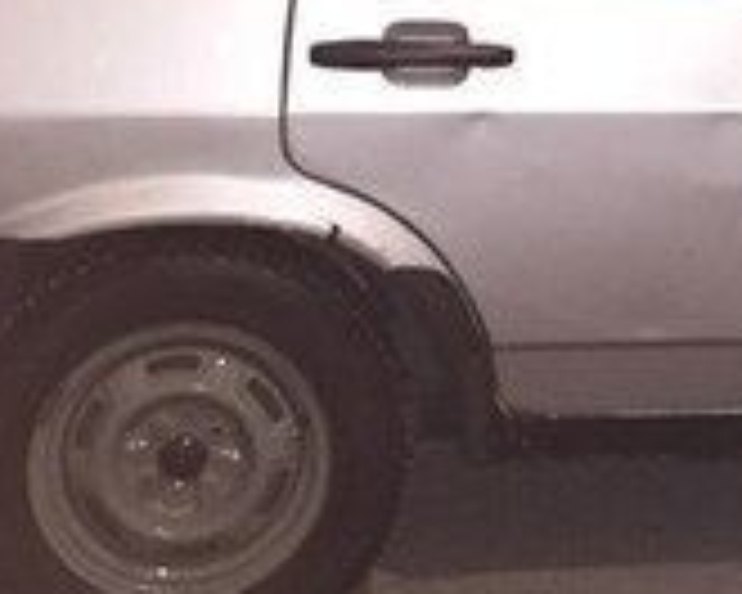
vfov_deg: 13.2
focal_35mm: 113
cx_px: 854
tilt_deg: -7.9
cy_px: -160
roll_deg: -3.5
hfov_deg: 16.4
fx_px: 2482
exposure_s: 1/17
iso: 250
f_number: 2.2
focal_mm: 4.15
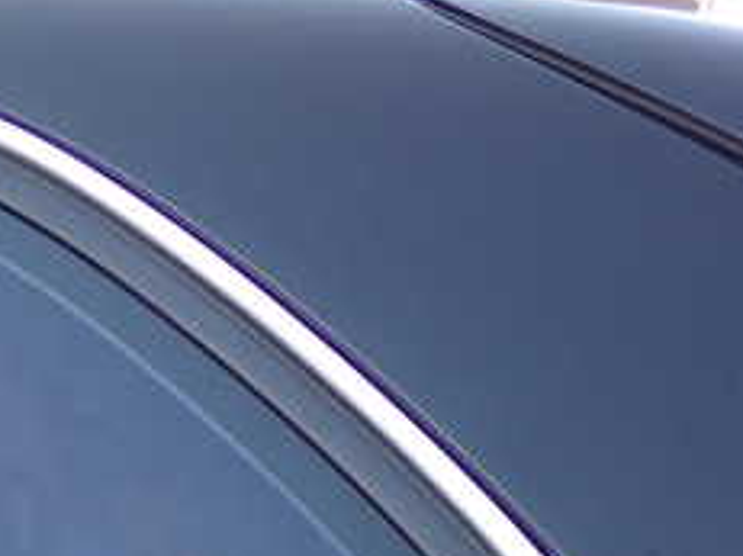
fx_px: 3454
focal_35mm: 161
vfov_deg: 9.1
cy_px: 630
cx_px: -93
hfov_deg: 12.1
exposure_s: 1/100
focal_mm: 11.09
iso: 200
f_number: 3.6
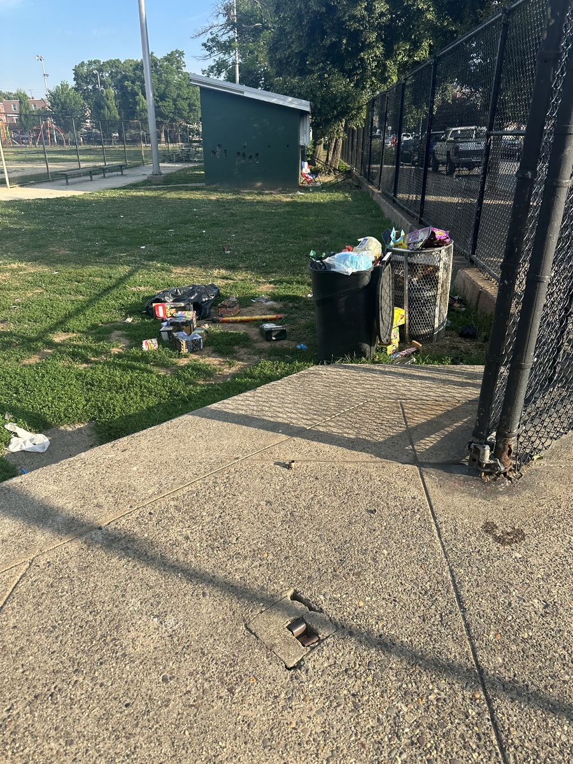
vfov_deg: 71.6
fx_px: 530
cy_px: 382
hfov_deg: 56.8
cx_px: 286
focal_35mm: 24
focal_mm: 6.86
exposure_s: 1/1562
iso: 80
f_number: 1.78
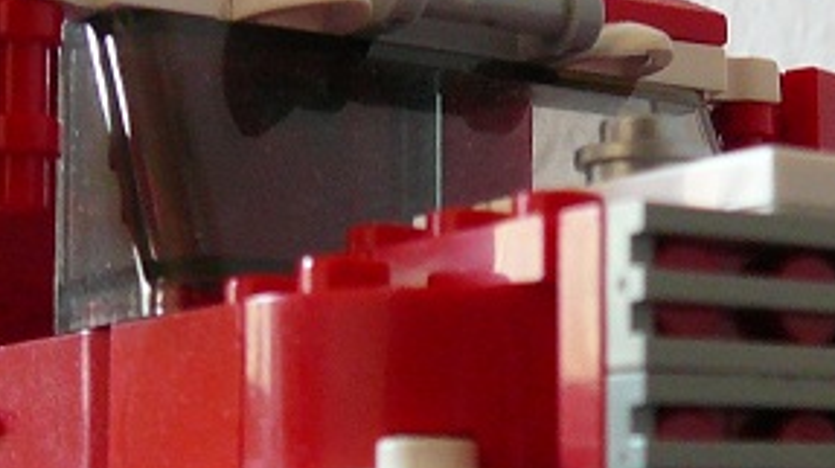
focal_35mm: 102
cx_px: 463
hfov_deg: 21.0
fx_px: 2257
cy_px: 468
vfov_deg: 11.7
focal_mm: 5.2
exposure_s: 1/15
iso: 200
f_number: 2.8
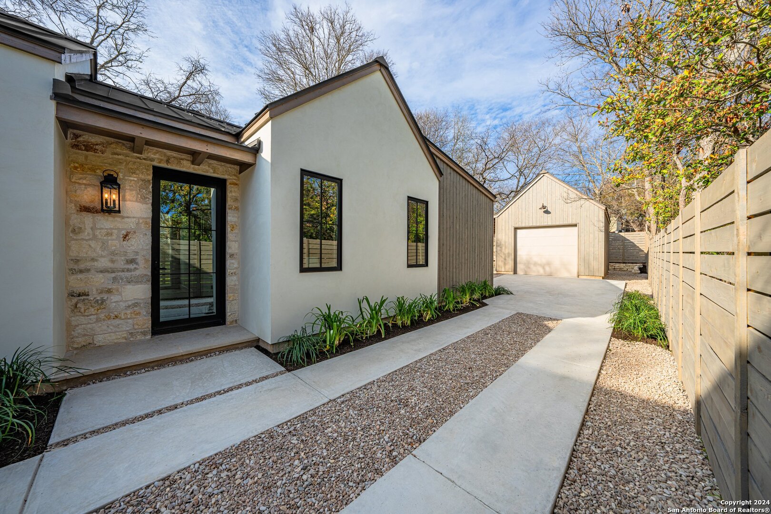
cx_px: 386
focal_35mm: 12
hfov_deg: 112.6
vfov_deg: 90.0
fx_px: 257
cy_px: 257
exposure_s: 1/160
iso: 160
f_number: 8
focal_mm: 12
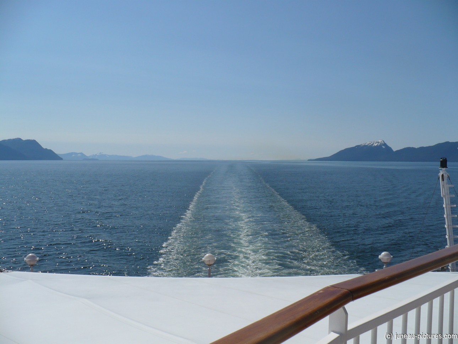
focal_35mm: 37
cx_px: 229
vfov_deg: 38.7
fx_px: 490
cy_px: 172
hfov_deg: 50.1
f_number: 8
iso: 100
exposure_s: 1/500
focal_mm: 6.1
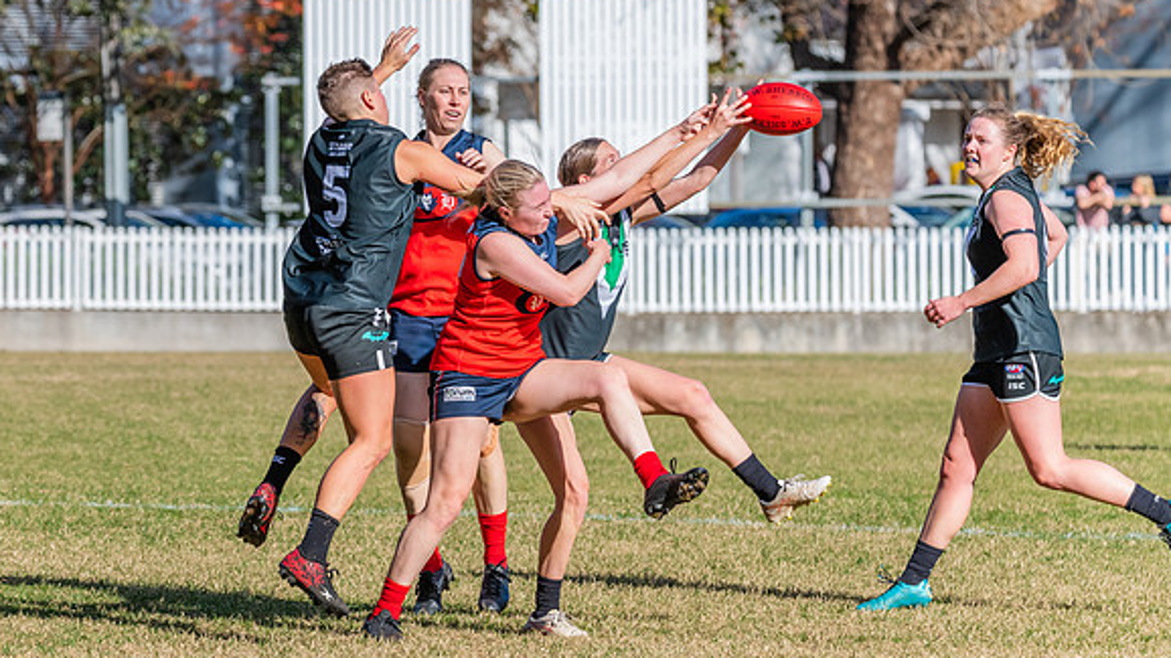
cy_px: 303
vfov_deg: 3.9
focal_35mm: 313
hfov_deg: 6.9
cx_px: 479
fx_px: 9718
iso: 800
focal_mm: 250
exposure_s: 1/1600
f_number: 10
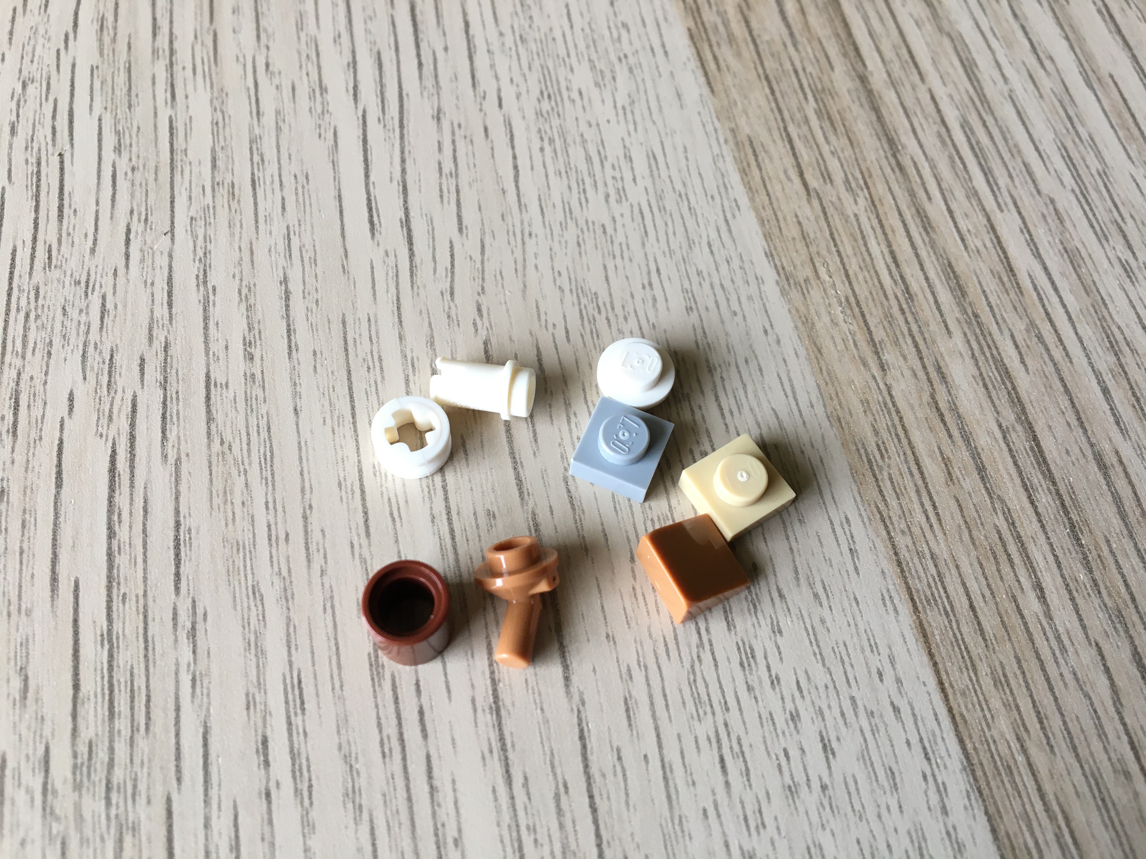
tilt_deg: -63.8
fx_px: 960
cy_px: 430
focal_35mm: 29
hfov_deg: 61.7
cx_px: 573
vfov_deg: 48.2
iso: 32
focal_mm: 4.15
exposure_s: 1/33
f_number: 2.2
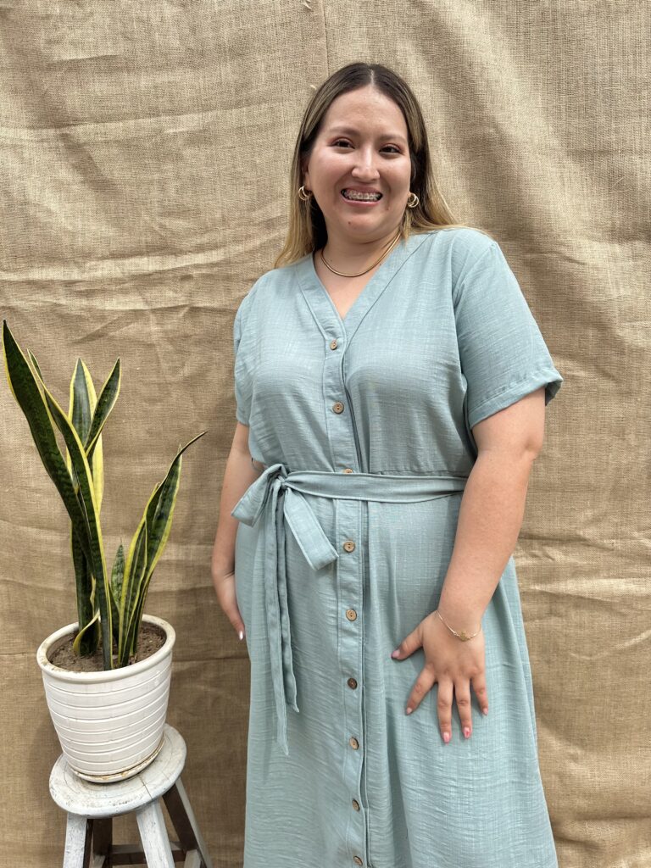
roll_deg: +2.5
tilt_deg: -9.0
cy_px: 434
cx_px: 326
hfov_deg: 56.8
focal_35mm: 24
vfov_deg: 71.6
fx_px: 602
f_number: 1.78
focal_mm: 6.86
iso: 80
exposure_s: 1/1916
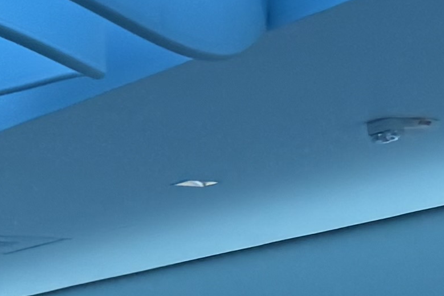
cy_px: 306
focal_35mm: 183
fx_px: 2256
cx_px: -940
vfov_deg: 7.5
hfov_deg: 8.9
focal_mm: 6.76
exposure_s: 1/120
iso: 100
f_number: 1.78
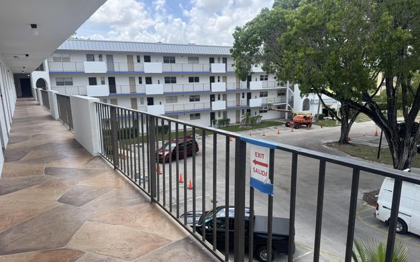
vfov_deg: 47.4
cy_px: 149
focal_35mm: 26
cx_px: 209
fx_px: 298
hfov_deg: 70.4
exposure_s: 1/1456
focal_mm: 6.76
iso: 80
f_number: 1.78
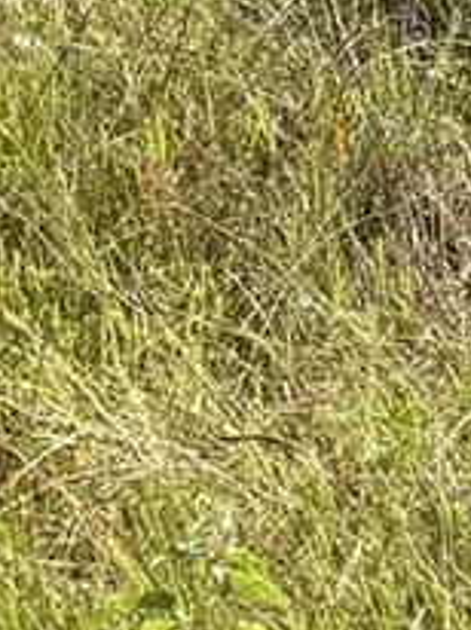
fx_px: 3254
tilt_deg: -4.0
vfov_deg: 9.7
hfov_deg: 7.8
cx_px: 1022
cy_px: -933
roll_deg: -0.2
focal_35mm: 179
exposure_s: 1/5319
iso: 80
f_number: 1.78
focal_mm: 6.76
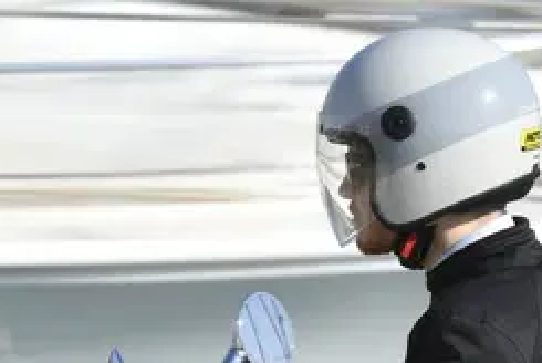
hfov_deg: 2.6
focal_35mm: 807
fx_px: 12164
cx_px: 248
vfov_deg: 1.7
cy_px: 584
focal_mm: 165
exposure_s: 1/80
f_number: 11
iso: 64
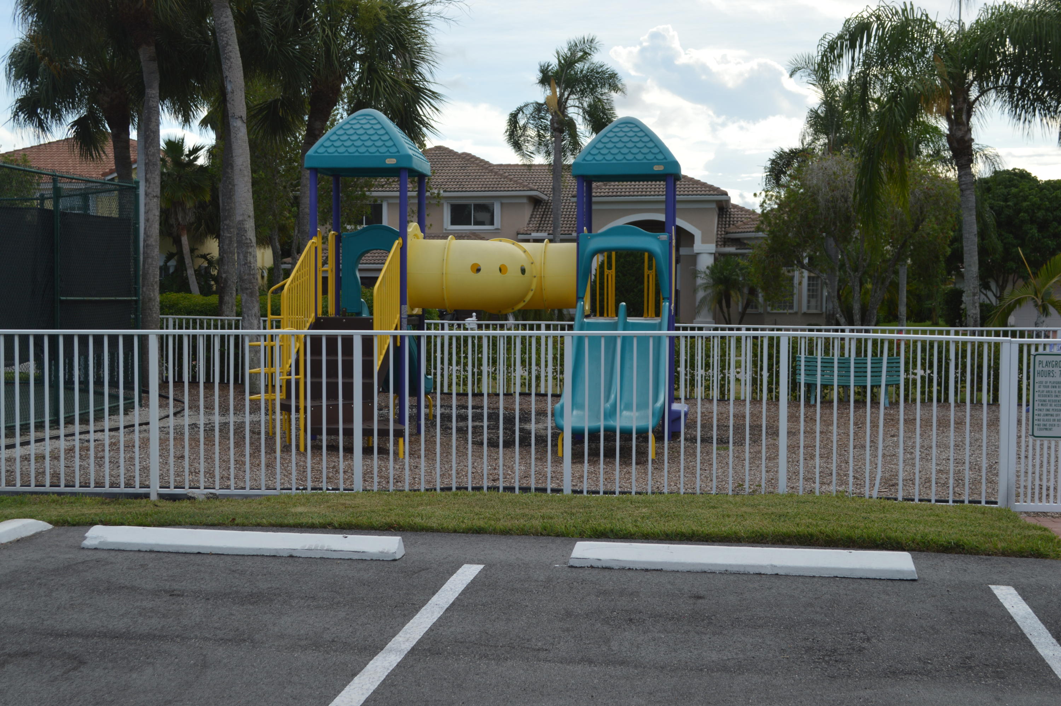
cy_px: 353
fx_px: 1413
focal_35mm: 48
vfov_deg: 28.0
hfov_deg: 41.1
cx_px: 530
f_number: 7.1
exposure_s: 1/200
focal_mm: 32
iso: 100
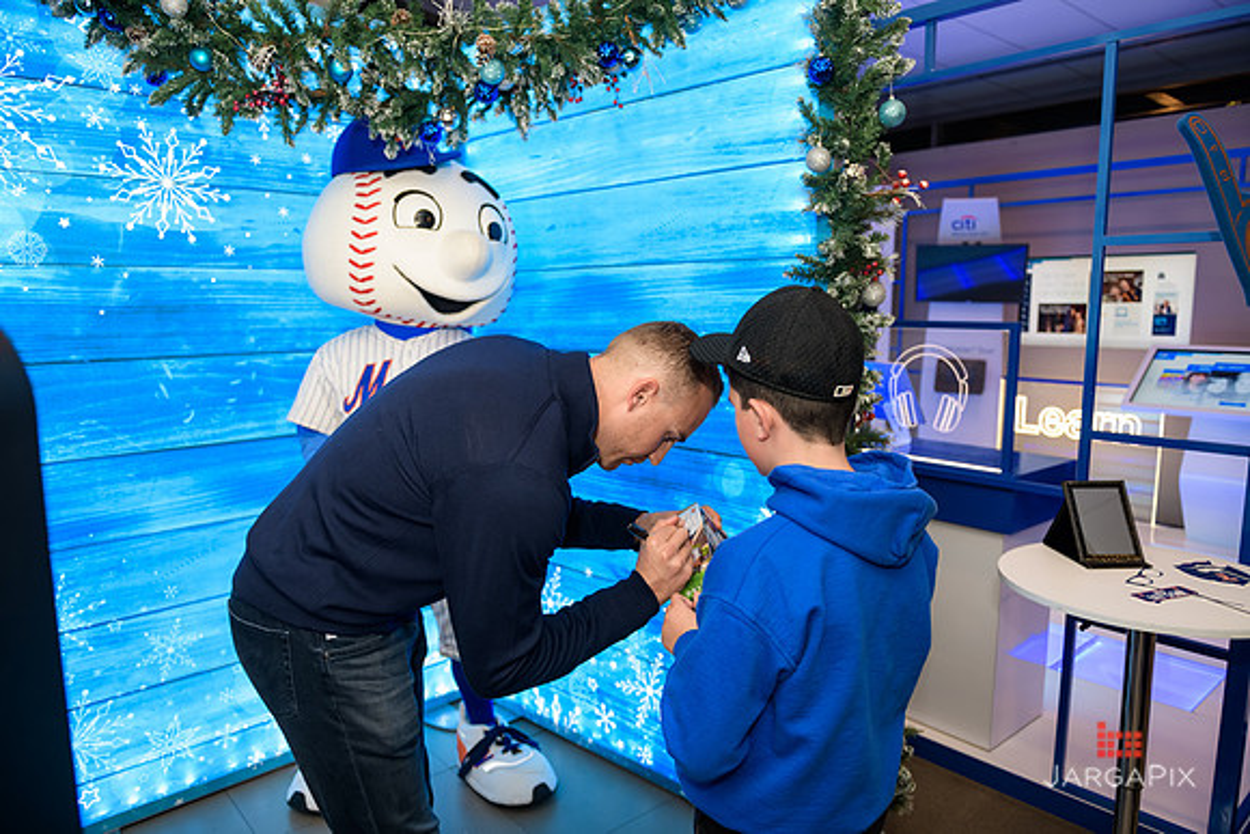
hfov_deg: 73.7
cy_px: 417
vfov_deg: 53.2
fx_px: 833
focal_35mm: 24
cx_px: 625
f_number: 3.2
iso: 400
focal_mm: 24
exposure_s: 1/125
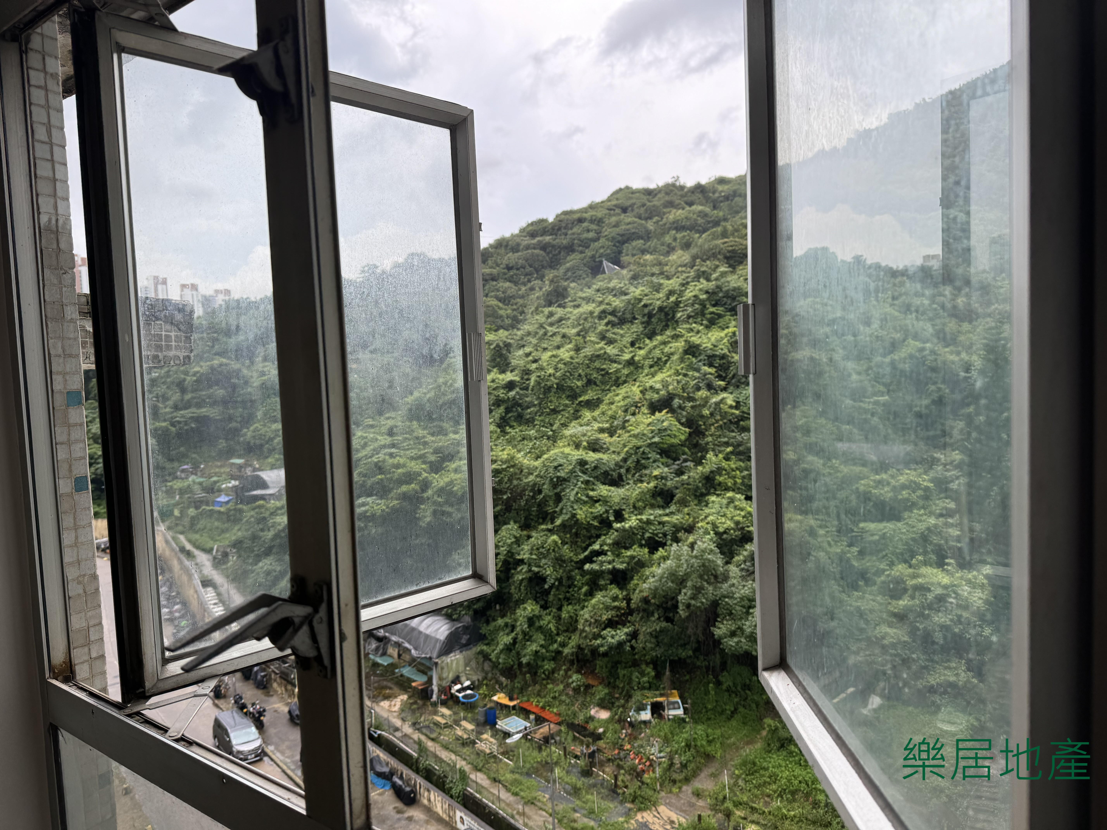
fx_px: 768
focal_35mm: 24
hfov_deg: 71.6
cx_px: 554
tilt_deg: -4.4
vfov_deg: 56.8
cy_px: 415
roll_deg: +2.5
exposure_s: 1/481
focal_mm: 6.76
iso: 80
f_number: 1.78
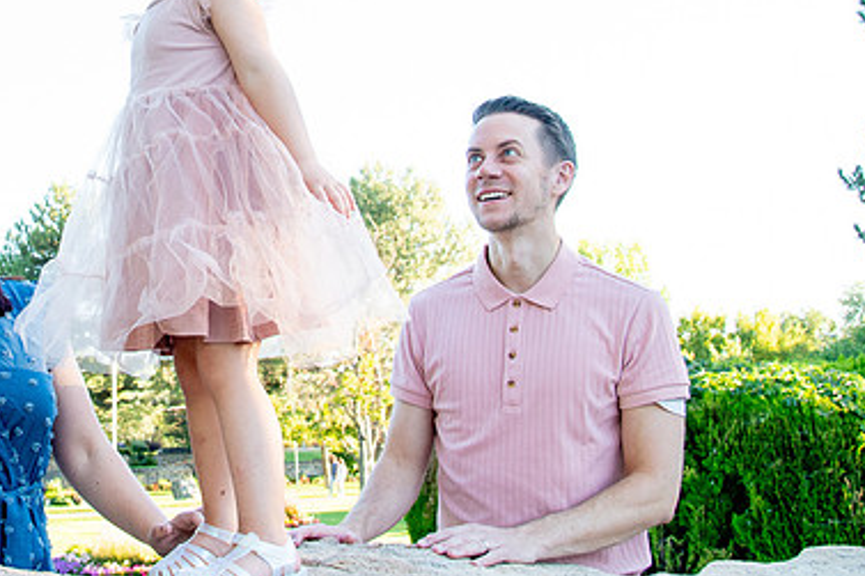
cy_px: 46
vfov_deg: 26.5
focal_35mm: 49
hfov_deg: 38.2
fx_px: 1177
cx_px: 125
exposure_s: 1/250
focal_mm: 24
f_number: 6.3
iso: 1000
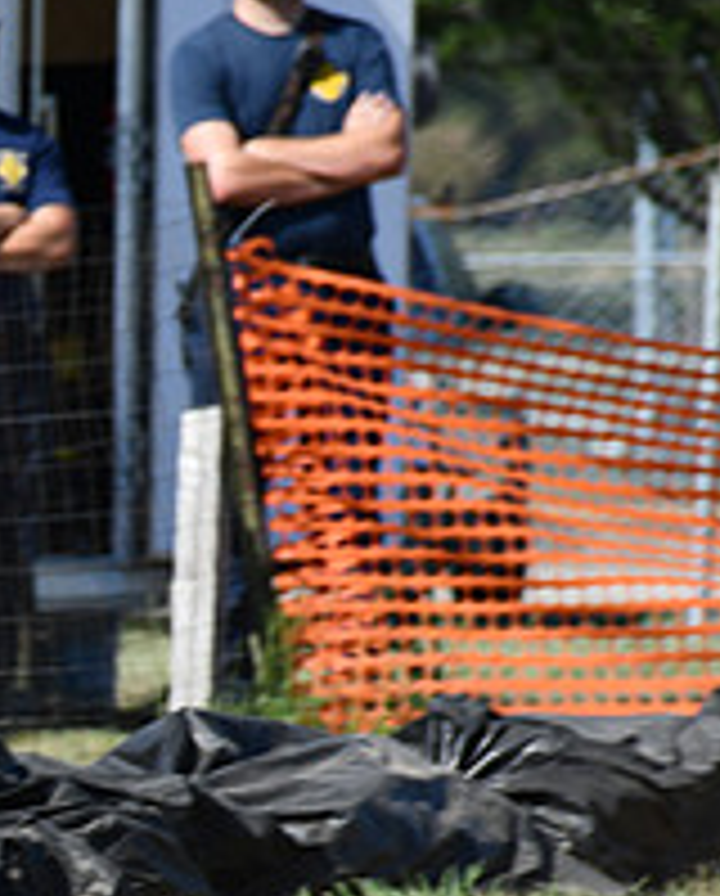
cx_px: -261
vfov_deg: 1.9
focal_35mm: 1024
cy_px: 736
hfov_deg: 1.5
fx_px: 27193
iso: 200
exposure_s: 1/500
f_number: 8
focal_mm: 250
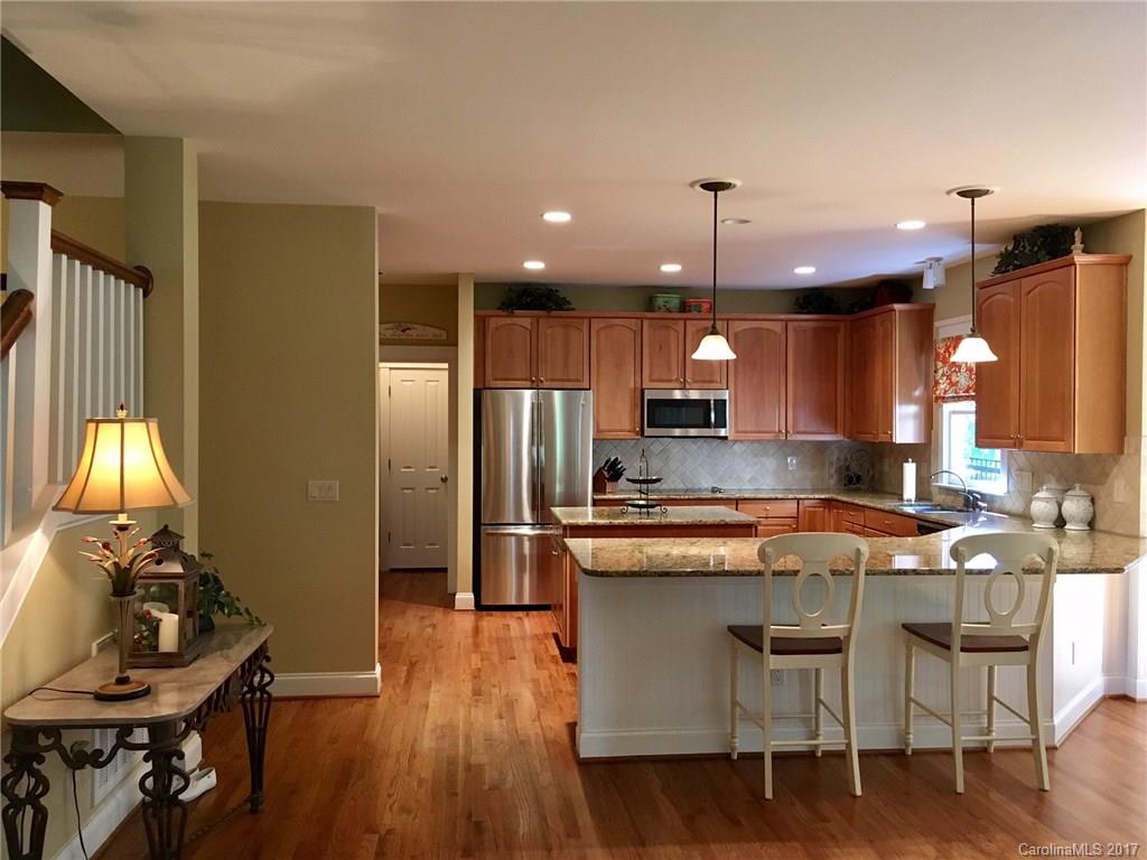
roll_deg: -0.3
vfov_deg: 48.2
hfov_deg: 61.7
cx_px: 574
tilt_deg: -2.5
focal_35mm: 29
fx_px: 961
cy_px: 430
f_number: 2.2
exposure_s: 1/30
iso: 160
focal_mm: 4.15
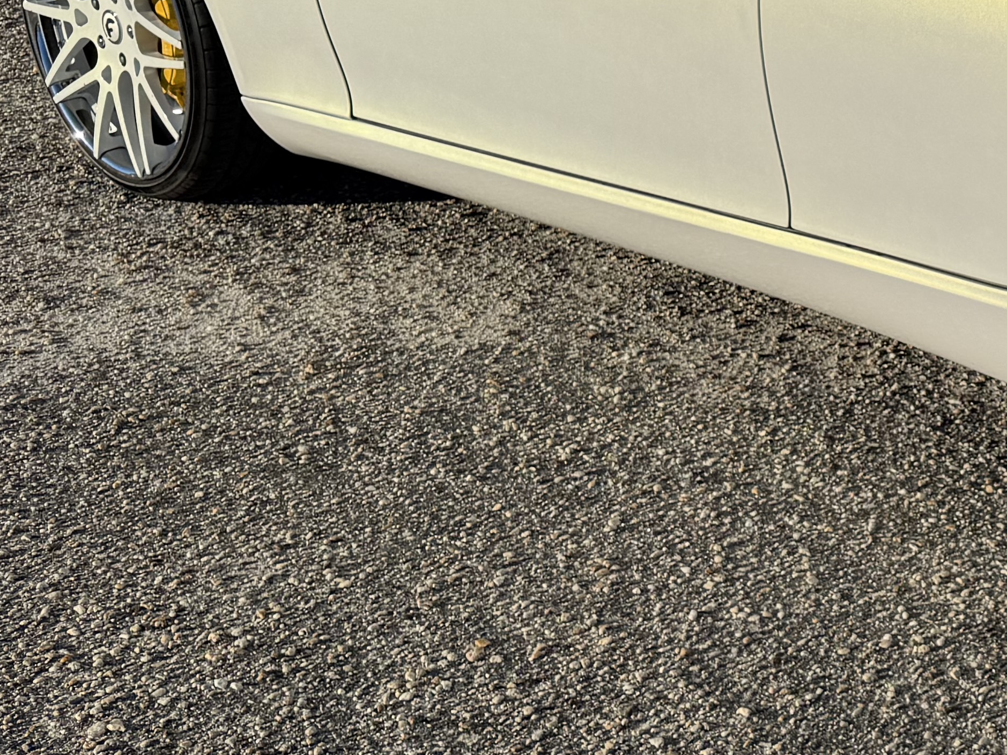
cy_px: 94
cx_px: 1356
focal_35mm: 73
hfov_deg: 23.2
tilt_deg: -16.3
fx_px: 2123
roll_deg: -1.2
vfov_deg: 19.8
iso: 80
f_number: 1.78
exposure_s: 1/8130
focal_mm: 6.76
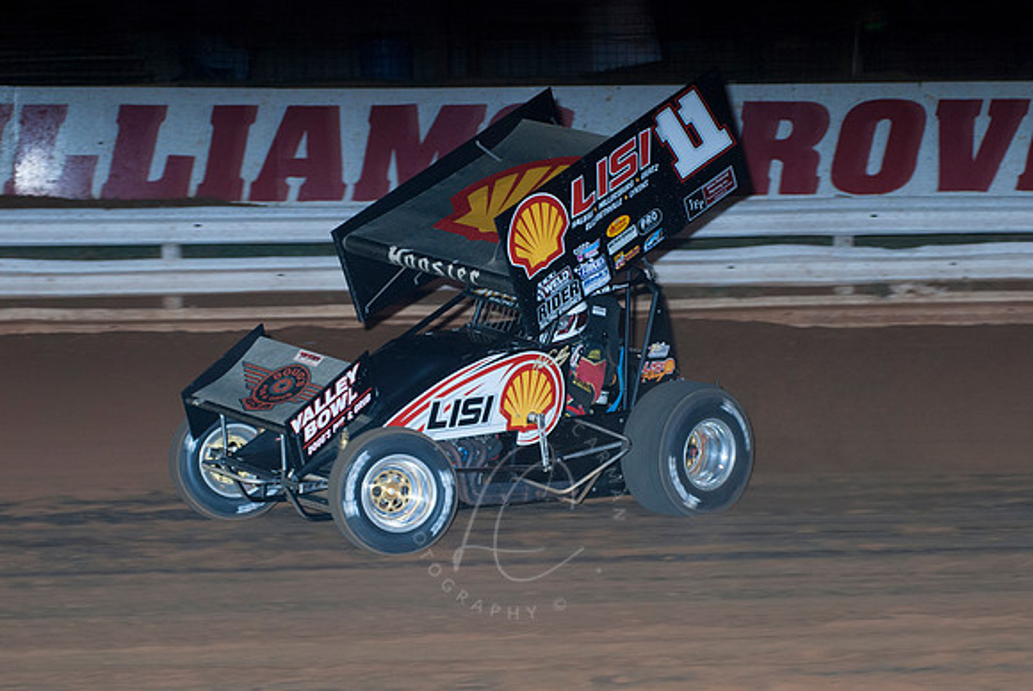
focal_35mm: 120
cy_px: 346
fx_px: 3447
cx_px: 516
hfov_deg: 17.0
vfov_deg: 11.4
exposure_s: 1/400
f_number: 4
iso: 200
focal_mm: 80
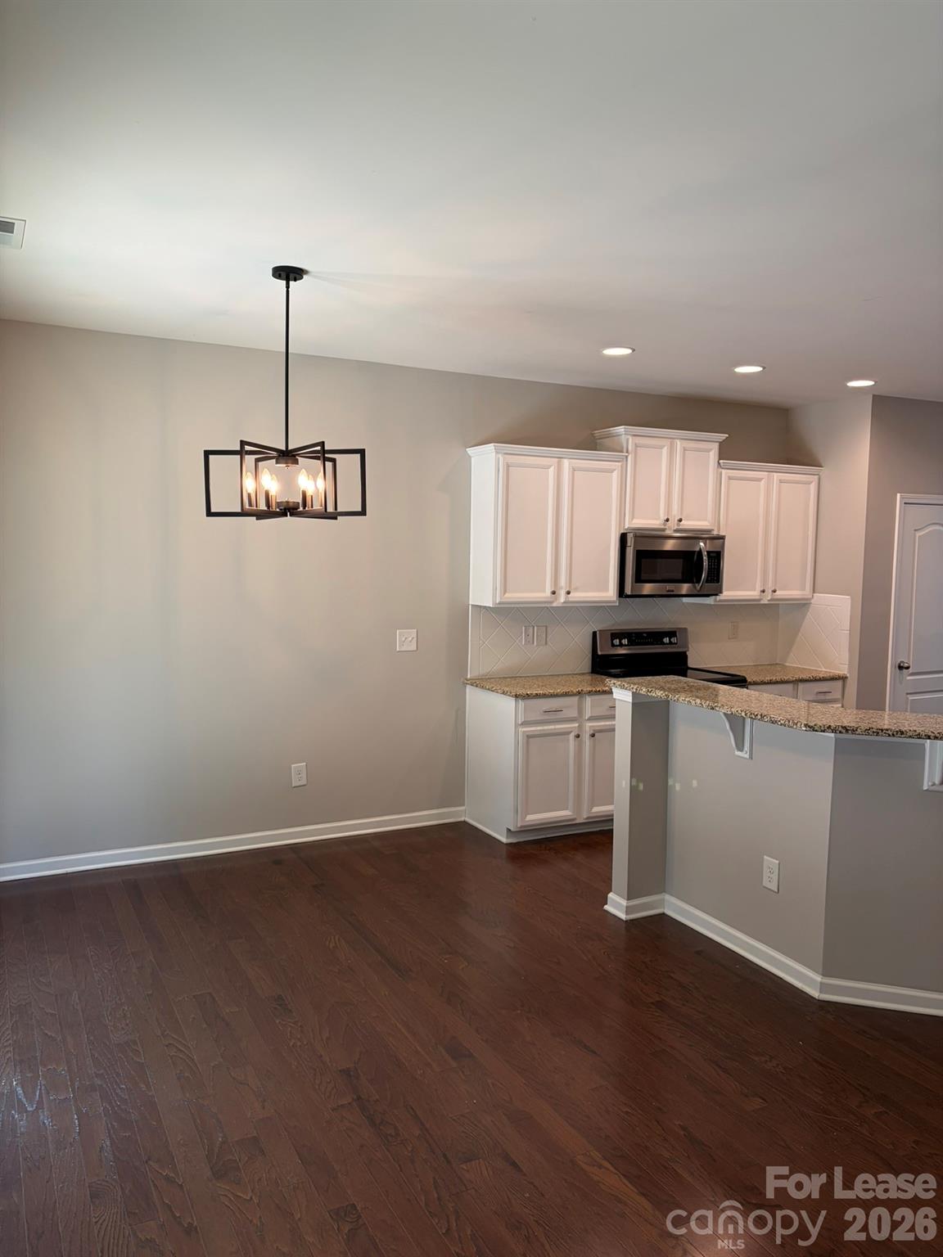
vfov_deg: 67.3
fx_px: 944
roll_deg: -1.2
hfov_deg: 53.1
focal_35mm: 26
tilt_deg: -3.4
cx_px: 472
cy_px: 628
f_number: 1.6
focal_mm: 5.96
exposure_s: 1/120
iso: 100
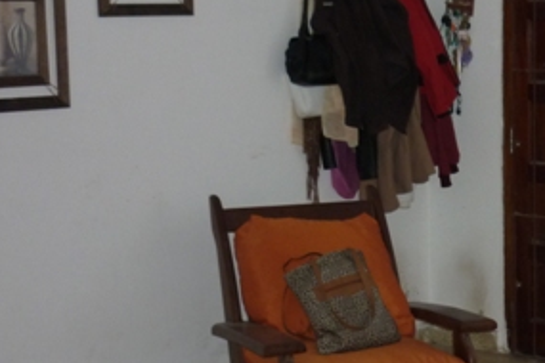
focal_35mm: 77
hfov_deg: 24.8
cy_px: 176
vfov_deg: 17.7
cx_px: 578
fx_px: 1166
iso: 200
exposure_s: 1/30
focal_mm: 5.5
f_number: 2.8
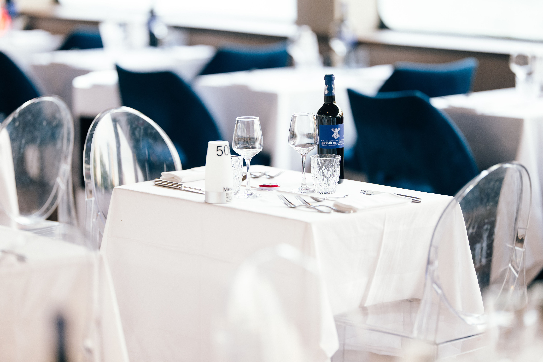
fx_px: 2036
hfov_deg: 15.2
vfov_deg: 10.2
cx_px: 272
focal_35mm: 135
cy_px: 181
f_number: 1.4
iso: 500
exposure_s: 1/800
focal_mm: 135
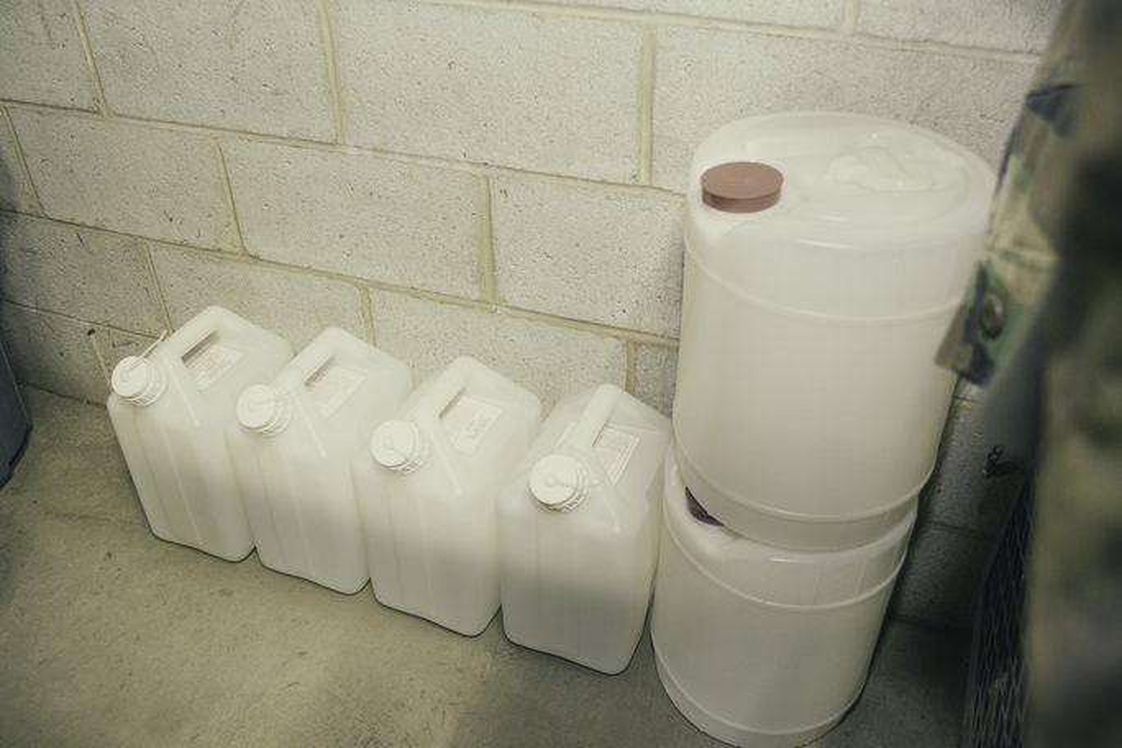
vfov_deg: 43.6
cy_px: 374
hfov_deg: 61.9
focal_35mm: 30
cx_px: 561
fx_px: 935
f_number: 4
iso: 2000
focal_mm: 20
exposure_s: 1/60
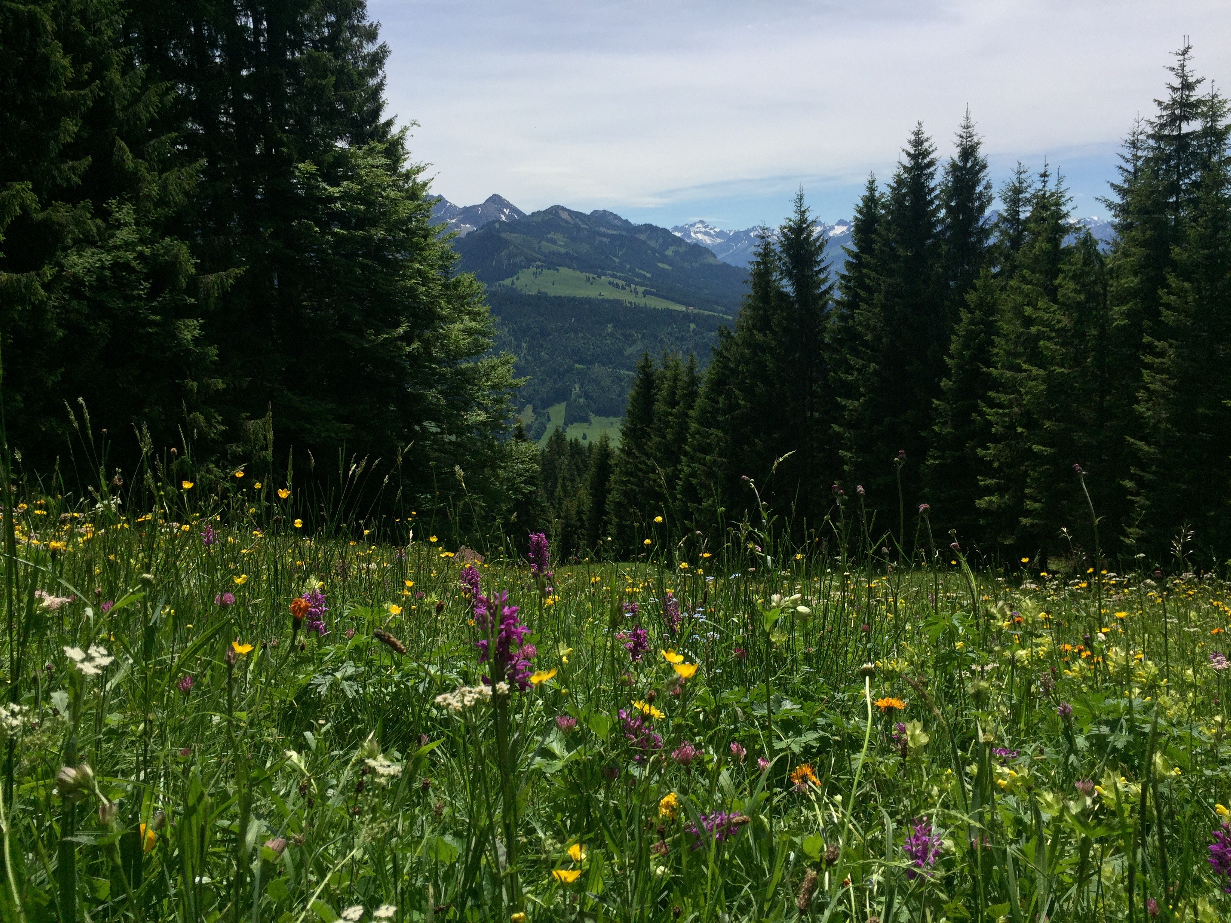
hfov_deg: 61.7
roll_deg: +0.7
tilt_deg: -8.7
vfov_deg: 48.2
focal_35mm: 29
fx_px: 1031
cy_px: 462
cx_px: 616
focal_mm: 4.15
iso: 32
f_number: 2.2
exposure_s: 1/5650
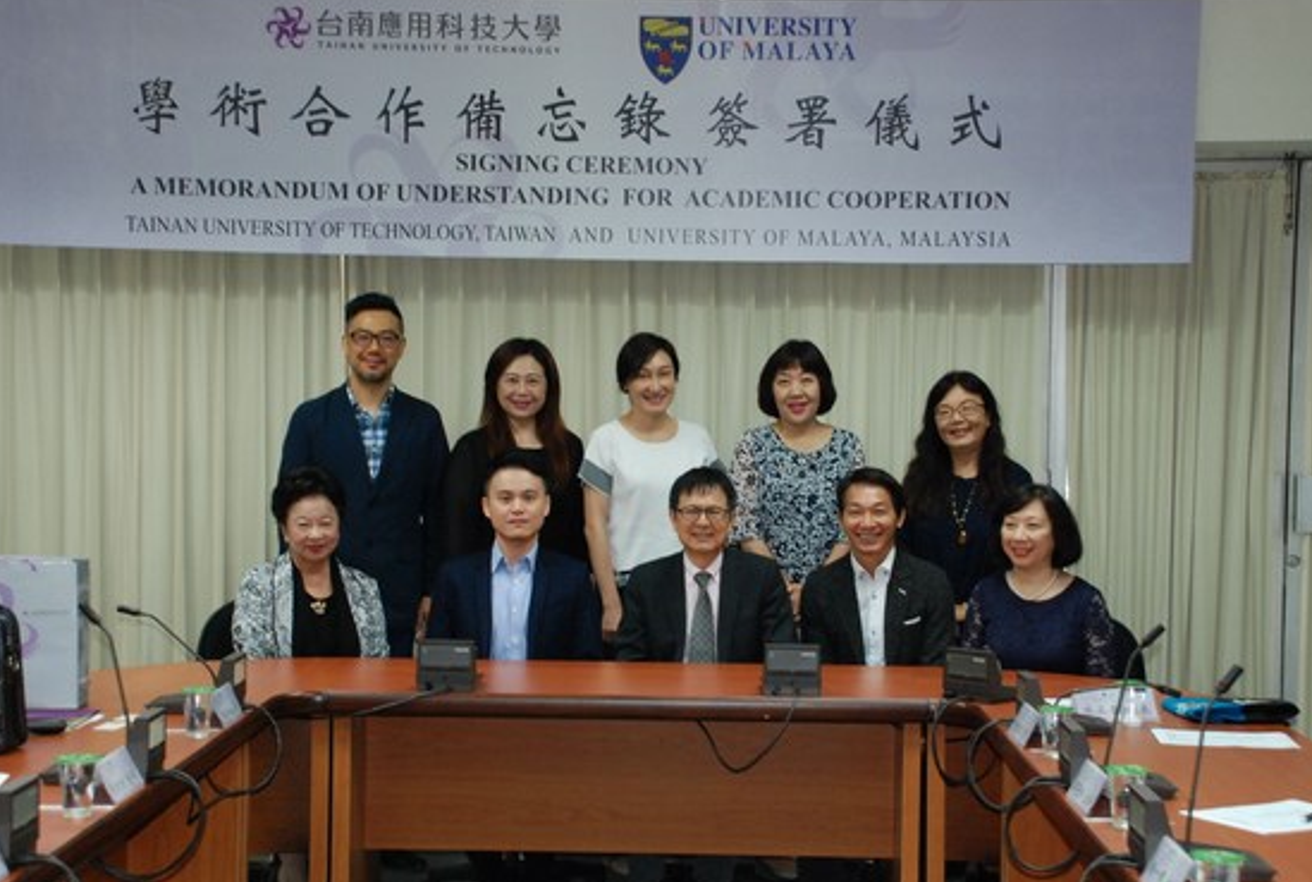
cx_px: 679
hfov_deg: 35.6
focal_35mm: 56
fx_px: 2046
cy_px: 495
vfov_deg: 24.3
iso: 1000
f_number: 5
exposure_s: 1/60
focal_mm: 32
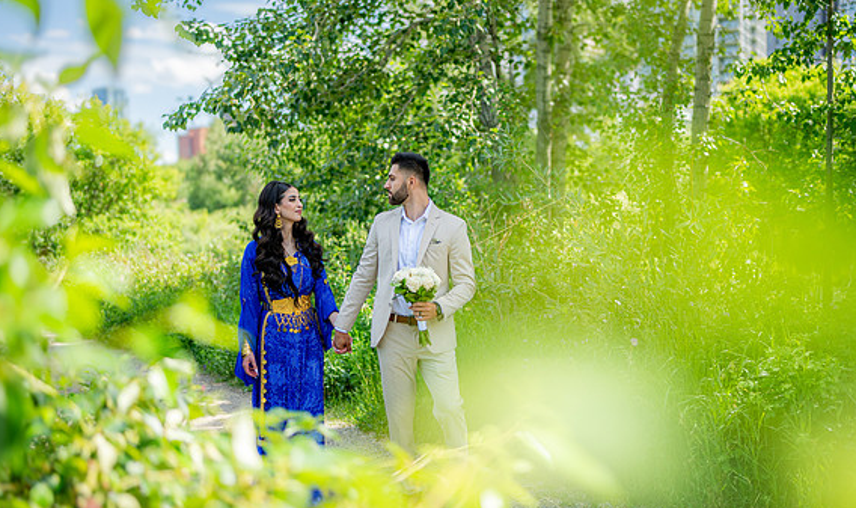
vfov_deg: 30.9
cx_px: 464
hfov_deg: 49.8
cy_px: 261
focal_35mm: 40
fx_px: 920
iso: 125
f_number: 1.2
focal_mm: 35
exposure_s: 1/3200
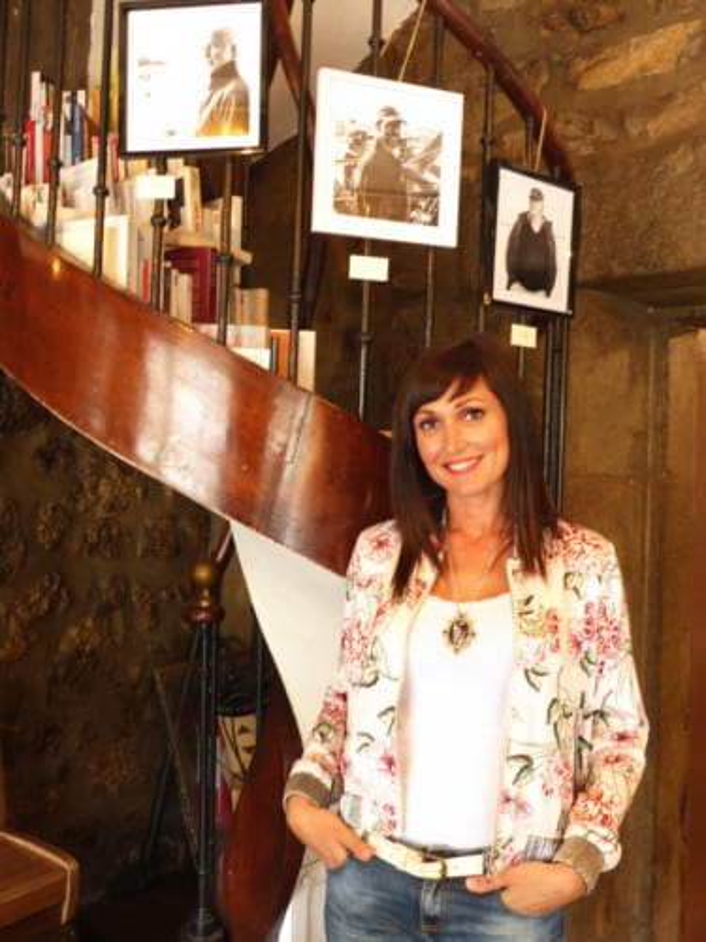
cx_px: 353
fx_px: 1006
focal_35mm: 37
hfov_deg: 38.7
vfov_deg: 50.1
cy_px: 471
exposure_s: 1/6
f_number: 2.8
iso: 200
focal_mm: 6.6
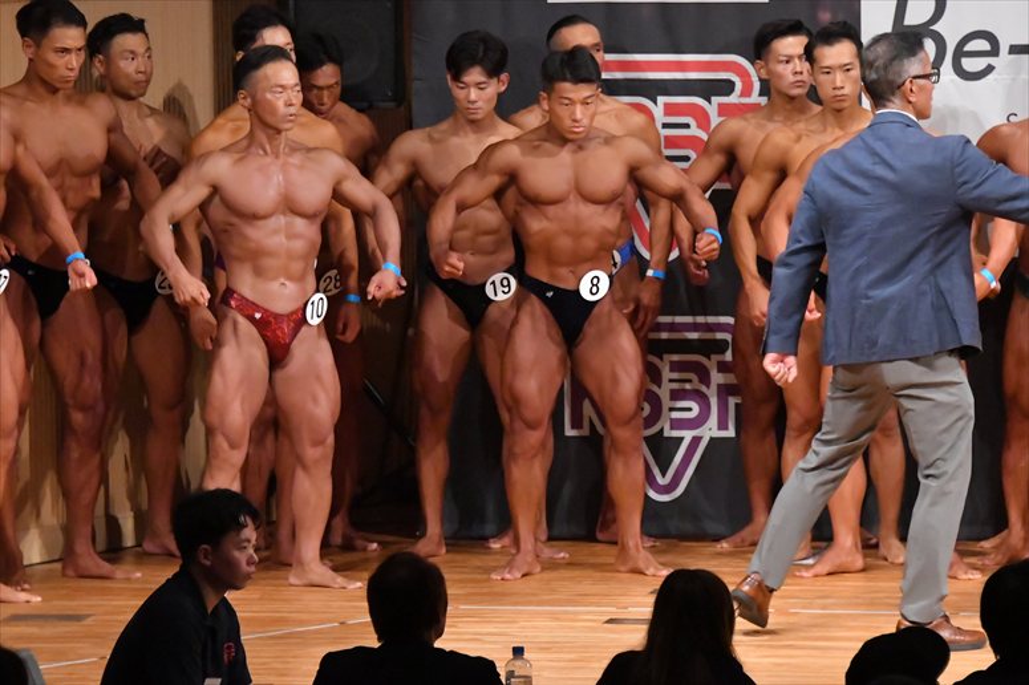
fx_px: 7714
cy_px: 342
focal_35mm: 270
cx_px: 514
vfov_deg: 5.1
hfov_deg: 7.6
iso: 12800
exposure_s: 1/400
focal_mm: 180
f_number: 5.6
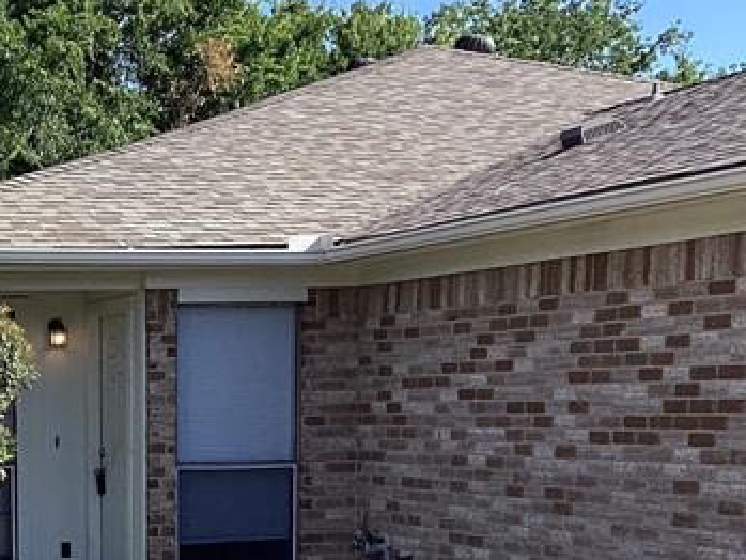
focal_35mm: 91
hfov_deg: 20.9
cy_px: 665
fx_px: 1962
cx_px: 11
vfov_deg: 15.7
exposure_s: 1/741
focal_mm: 3.3
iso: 25
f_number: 2.4
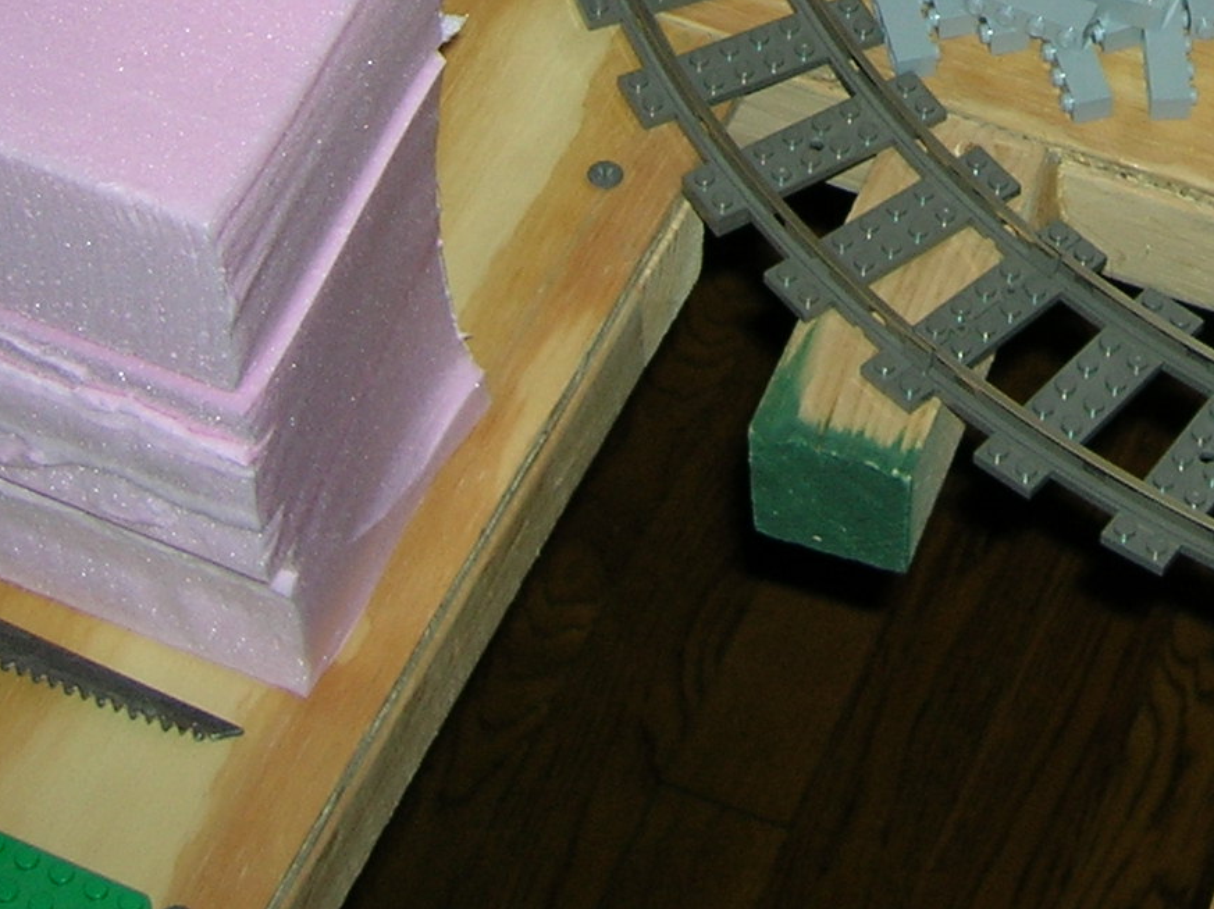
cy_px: -374
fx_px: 3541
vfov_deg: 13.9
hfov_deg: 19.0
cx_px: 1192
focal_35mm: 101
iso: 50
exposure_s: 1/60.1
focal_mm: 5.7
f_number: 2.9
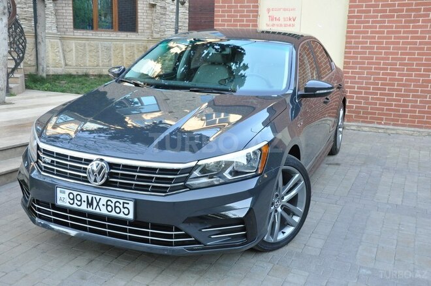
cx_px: 216
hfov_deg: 49.6
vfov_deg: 34.1
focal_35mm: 39
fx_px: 466
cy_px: 143
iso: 800
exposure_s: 1/80
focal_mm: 26
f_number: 9
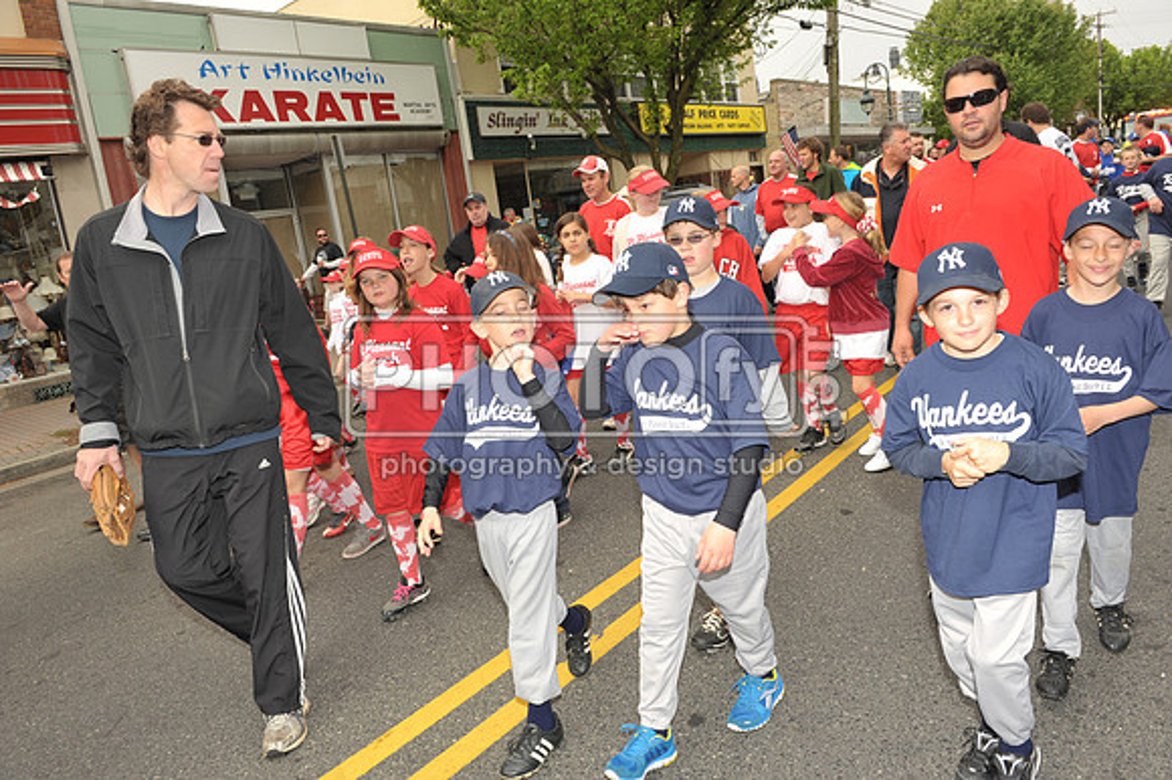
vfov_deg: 53.1
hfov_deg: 73.8
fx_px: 781
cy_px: 390
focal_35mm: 24
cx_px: 586
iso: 400
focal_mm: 24
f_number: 8
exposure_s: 1/250
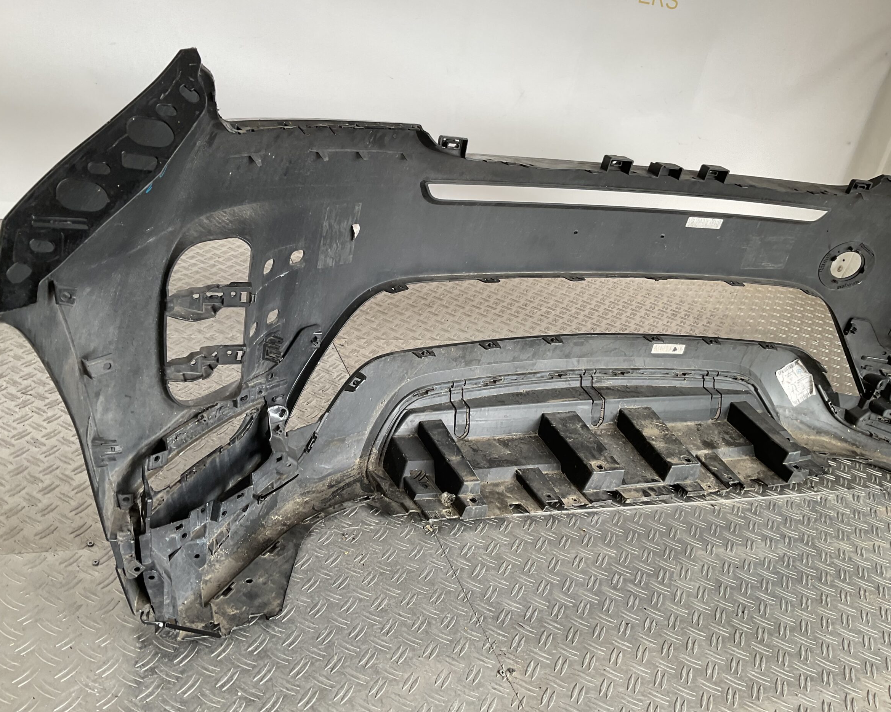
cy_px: 359
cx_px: 416
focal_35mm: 31
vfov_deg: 47.1
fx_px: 817
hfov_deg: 57.1
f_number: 1.8
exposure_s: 1/100
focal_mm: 3
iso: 25
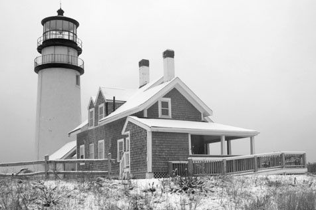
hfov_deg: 44.4
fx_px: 386
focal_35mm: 44
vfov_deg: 30.4
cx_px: 182
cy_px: 128
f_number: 5
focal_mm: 24
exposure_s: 1/640
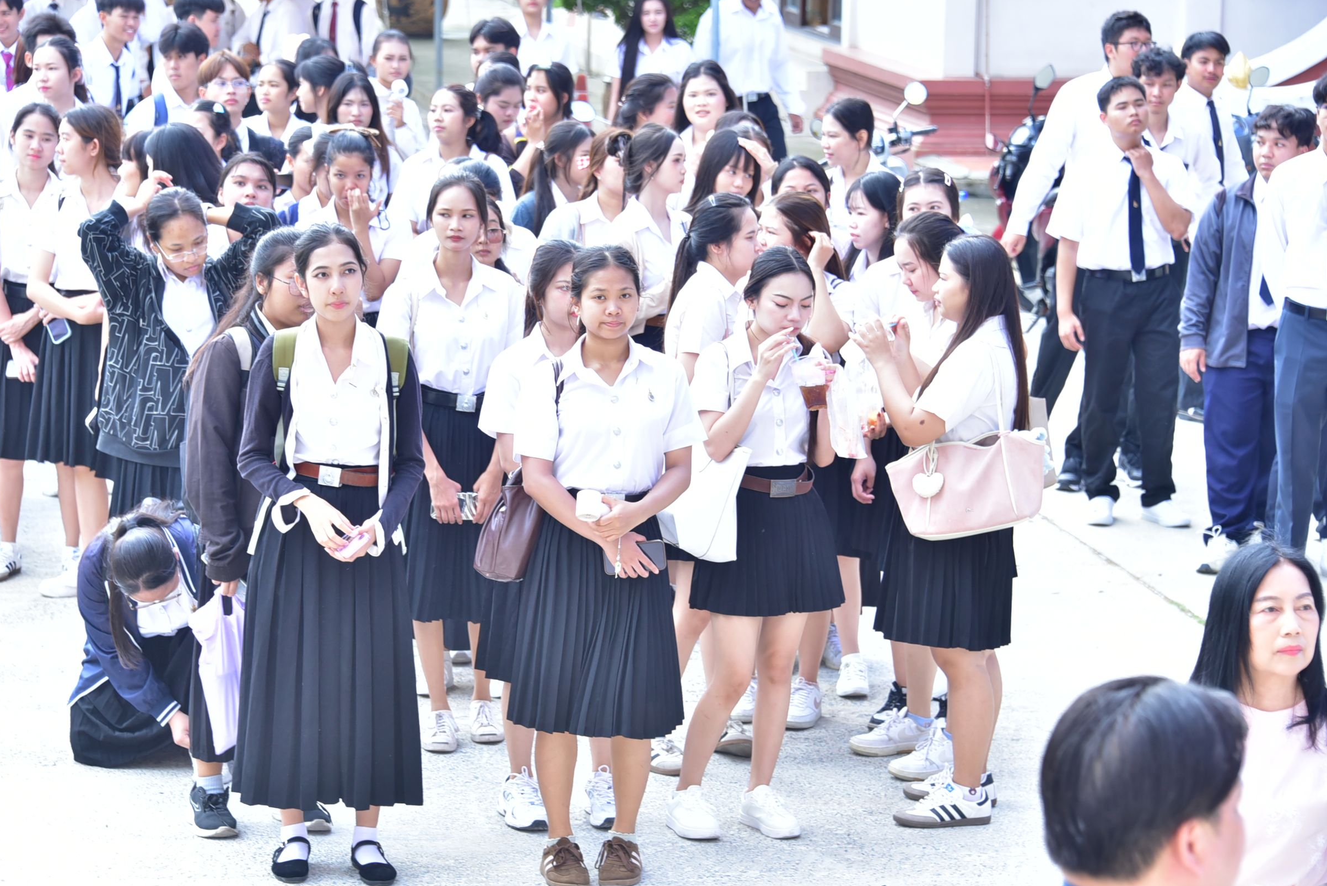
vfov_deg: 12.6
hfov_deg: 18.7
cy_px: 448
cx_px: 650
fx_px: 4020
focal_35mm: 109
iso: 640
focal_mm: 105
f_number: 6.3
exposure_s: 1/200
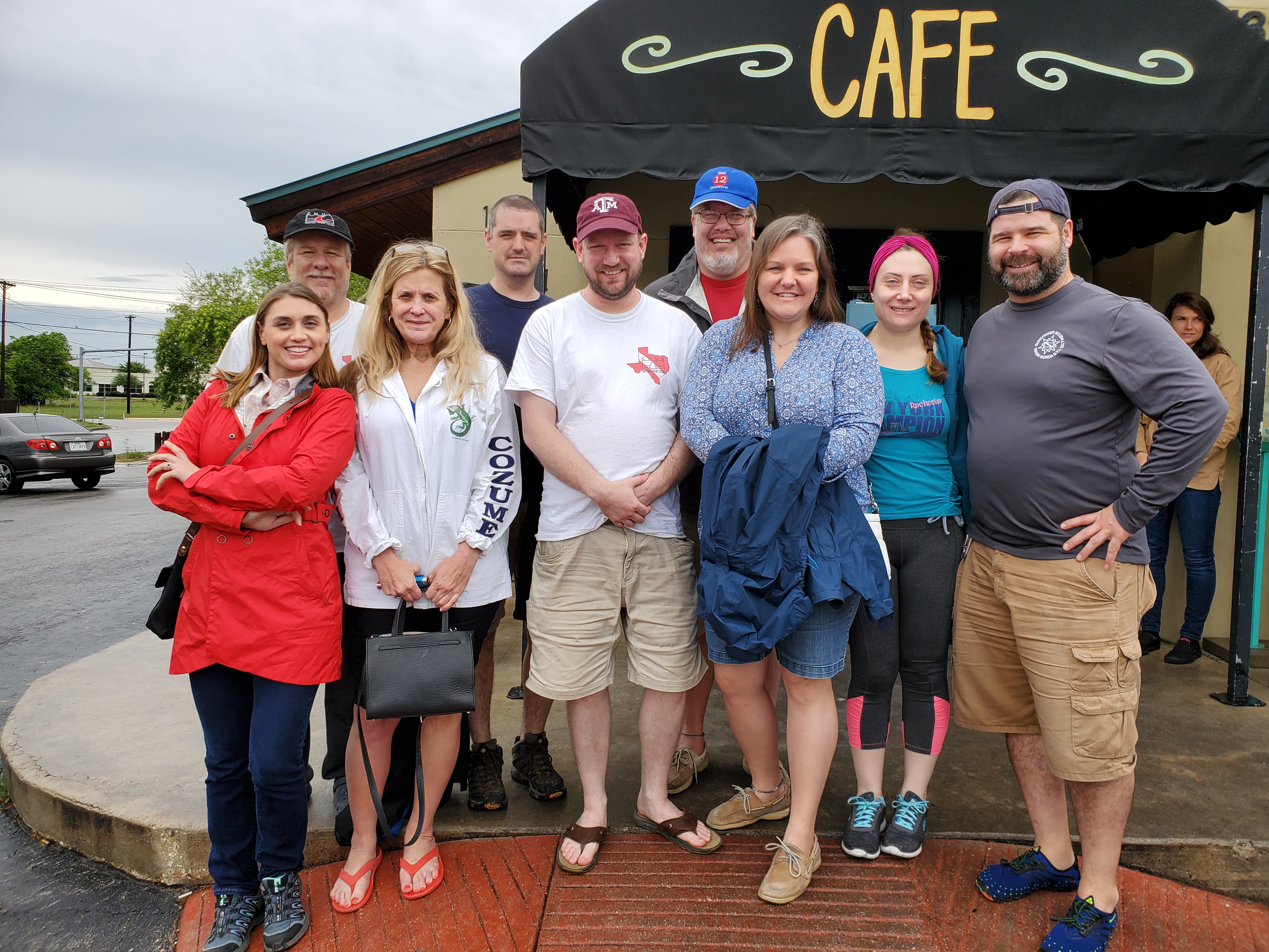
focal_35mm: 26
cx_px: 634
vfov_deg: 53.1
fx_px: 953
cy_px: 476
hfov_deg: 67.3
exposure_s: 1/699
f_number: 2.4
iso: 50
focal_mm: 4.3
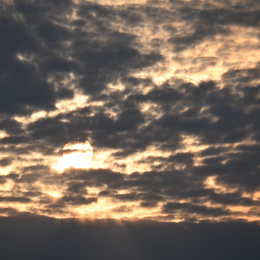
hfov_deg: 4.9
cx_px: 99
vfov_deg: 4.9
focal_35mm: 355
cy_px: 130
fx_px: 3014
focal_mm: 185
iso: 125
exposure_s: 1/1000
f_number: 7.1
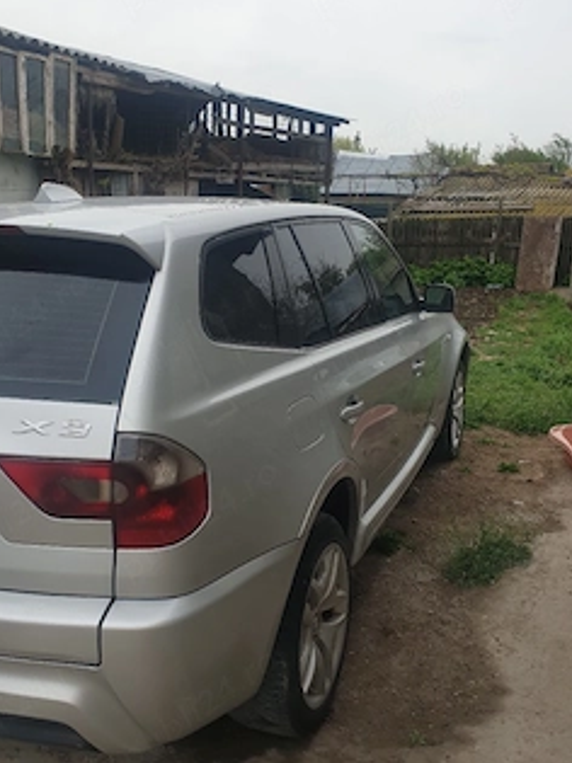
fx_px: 728
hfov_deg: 42.8
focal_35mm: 33
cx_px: 247
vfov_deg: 55.3
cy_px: 361
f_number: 2.4
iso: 50
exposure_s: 1/100
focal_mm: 4.3
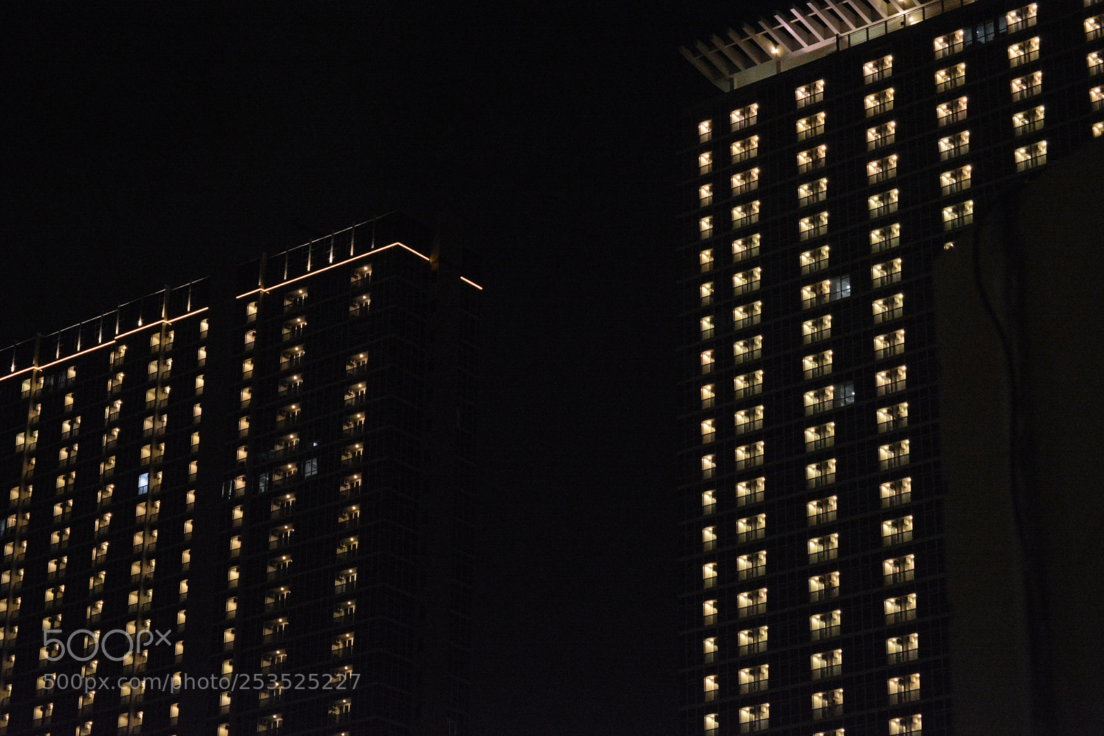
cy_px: 368
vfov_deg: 16.5
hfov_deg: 24.6
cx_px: 552
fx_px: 2529
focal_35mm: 82
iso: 6400
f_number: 5.6
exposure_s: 1/60
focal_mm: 55
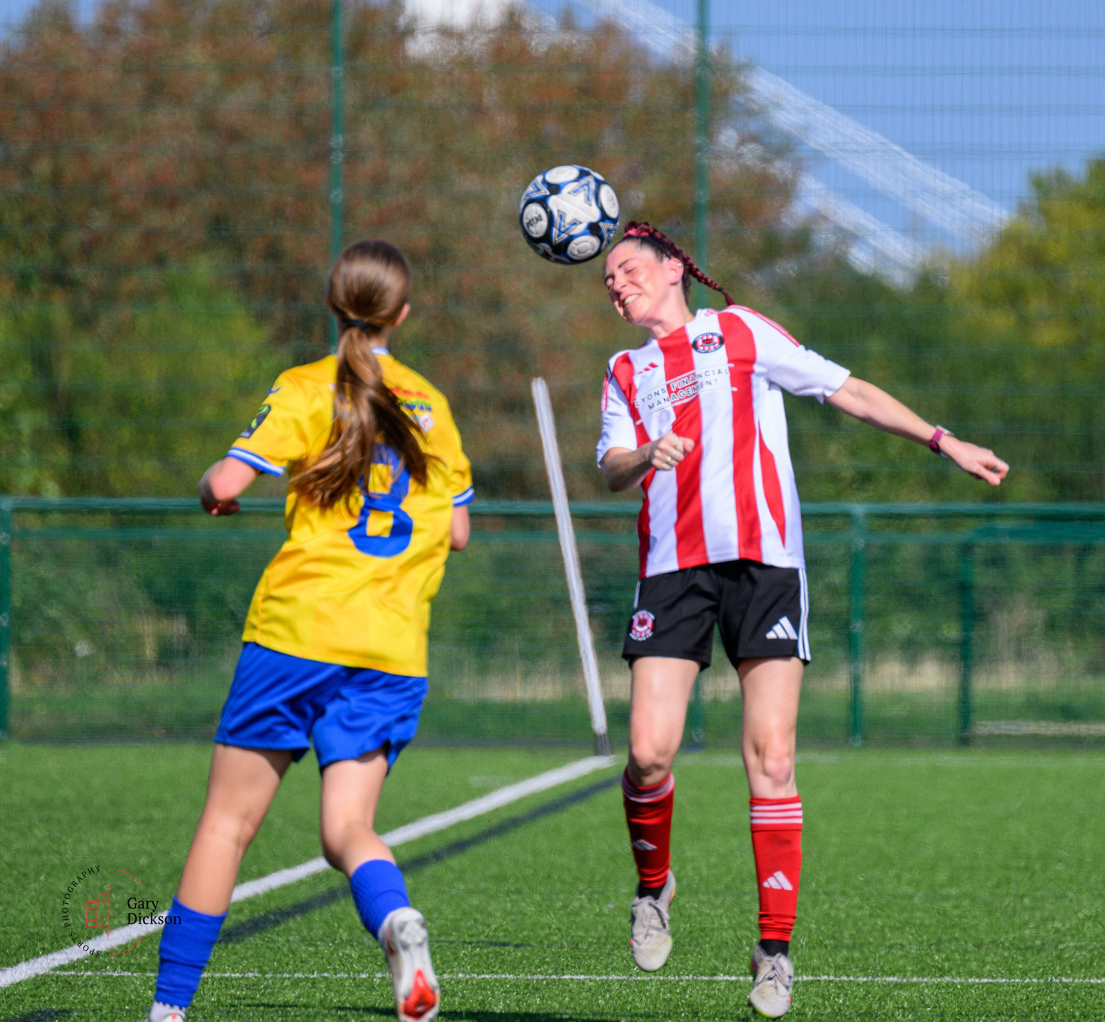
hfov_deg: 2.9
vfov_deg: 2.7
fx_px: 21600
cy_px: 397
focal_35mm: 621
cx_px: 669
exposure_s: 1/2000
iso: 400
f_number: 5.6
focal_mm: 400
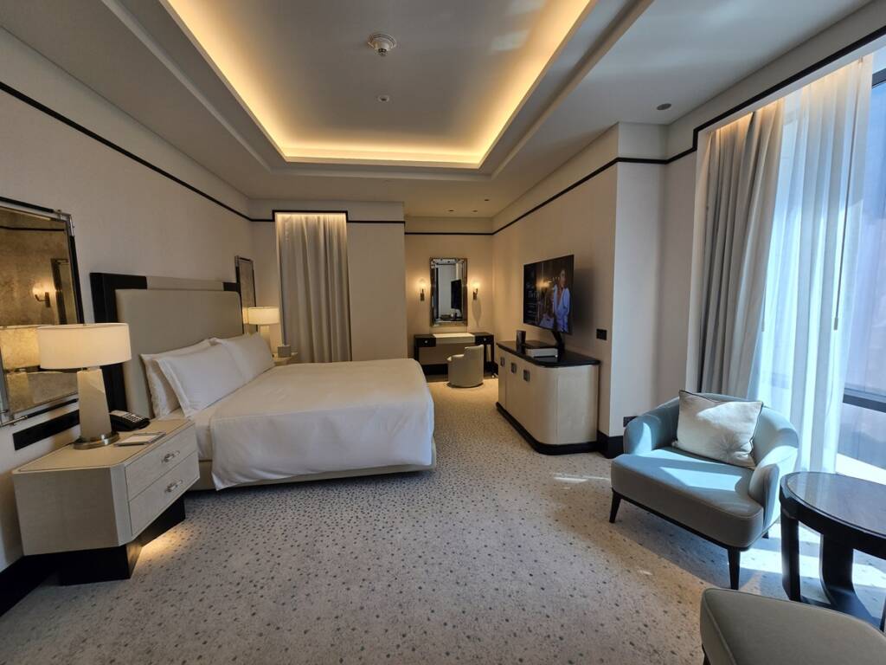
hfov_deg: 106.2
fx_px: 333
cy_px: 332
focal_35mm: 13
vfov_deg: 89.9
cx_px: 443
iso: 50
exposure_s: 1/201
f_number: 2.2
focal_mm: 2.2
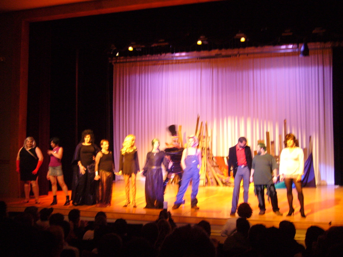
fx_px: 347
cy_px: 128
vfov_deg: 40.7
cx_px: 172
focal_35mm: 35
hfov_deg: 52.6
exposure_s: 1/8
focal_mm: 5.8
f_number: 2.8
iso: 200
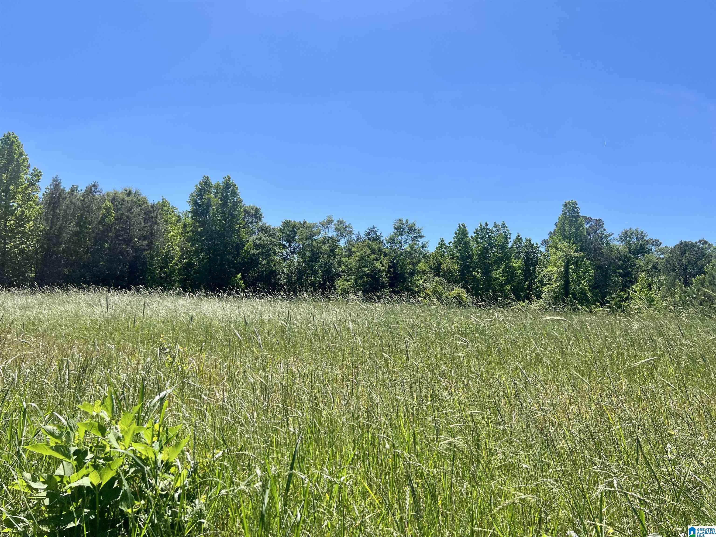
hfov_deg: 67.3
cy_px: 268
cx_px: 358
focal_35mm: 26
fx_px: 538
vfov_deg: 53.1
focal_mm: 5.7
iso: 50
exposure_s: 1/4115
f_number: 1.5
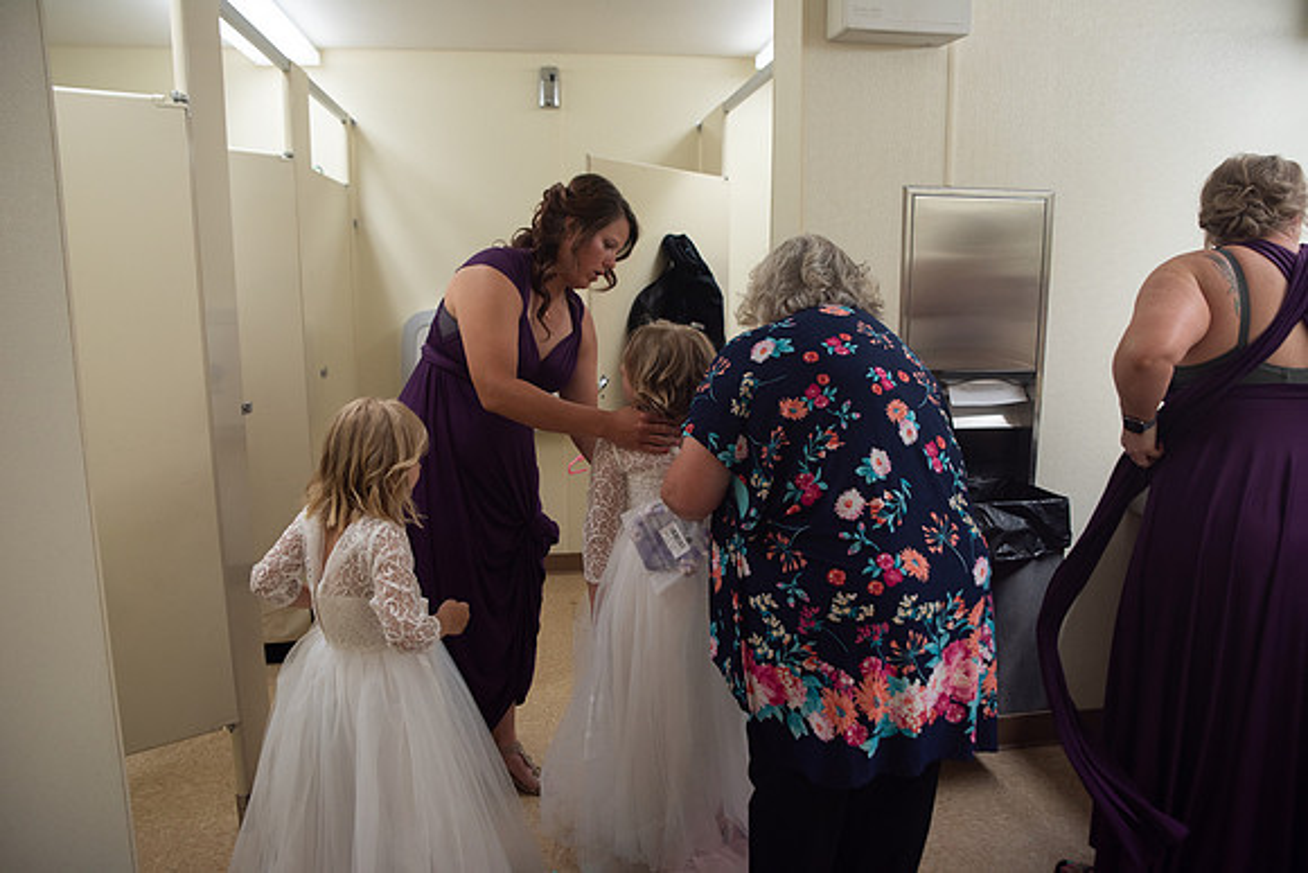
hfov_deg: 73.7
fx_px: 872
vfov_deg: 53.2
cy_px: 436
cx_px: 654
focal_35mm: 24
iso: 200
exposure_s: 1/160
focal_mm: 24
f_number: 3.5
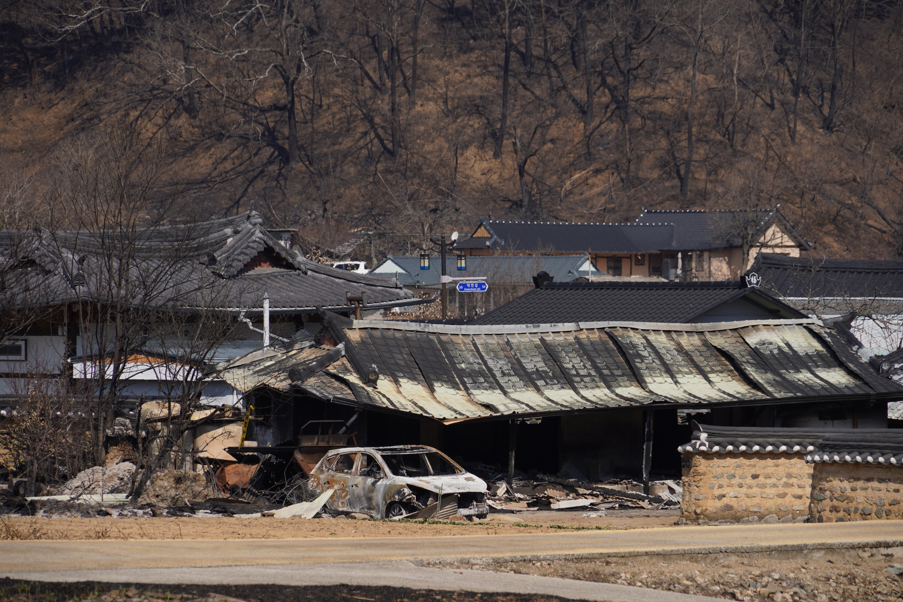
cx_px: 452
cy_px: 301
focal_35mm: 240
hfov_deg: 8.6
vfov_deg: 5.7
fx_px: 6020
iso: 160
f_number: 11
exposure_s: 1/400
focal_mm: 240
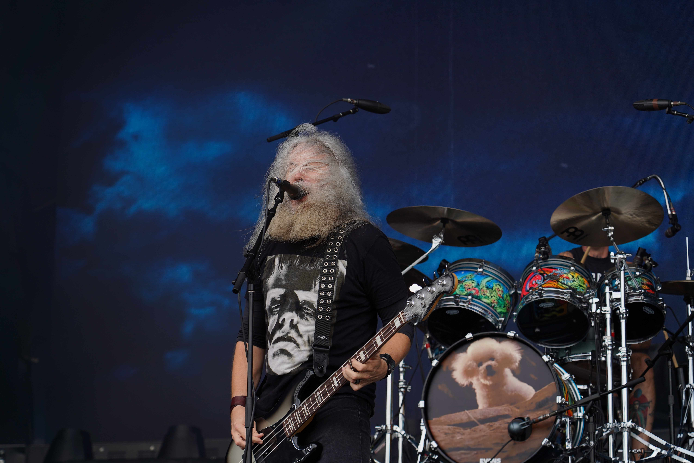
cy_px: 232
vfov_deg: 13.0
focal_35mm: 105
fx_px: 2024
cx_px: 347
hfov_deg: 19.5
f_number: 5
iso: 100
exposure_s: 1/200
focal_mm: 105
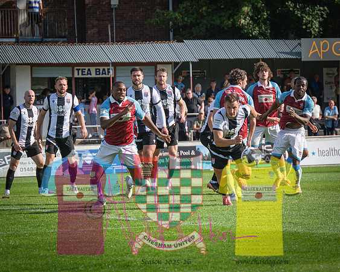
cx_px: 231
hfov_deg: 8.2
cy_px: 146
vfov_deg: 6.6
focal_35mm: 235
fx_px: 2361
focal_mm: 98
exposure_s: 1/2000
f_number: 4
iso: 200
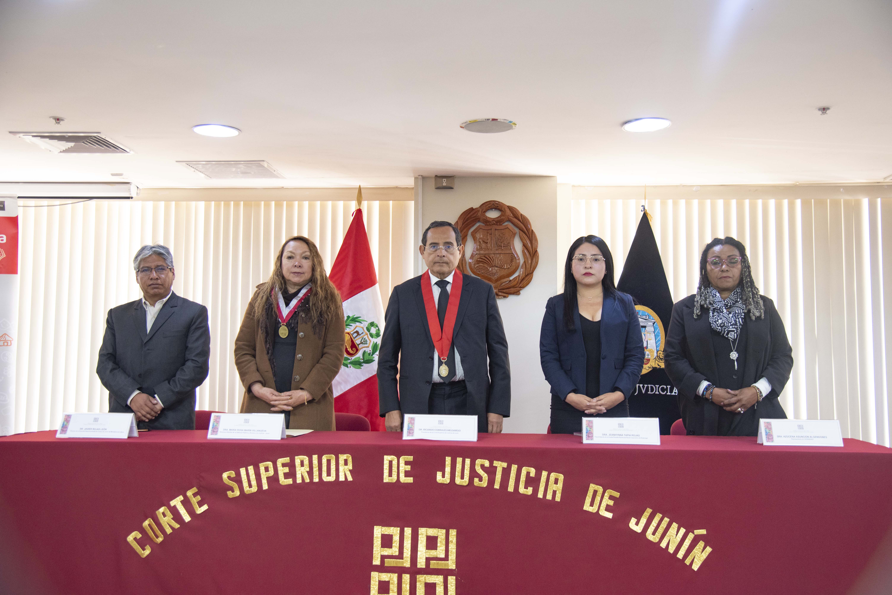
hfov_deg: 50.7
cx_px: 446
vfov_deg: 35.1
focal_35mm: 38
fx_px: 942
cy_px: 298
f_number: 4
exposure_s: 1/60
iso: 1100
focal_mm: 38
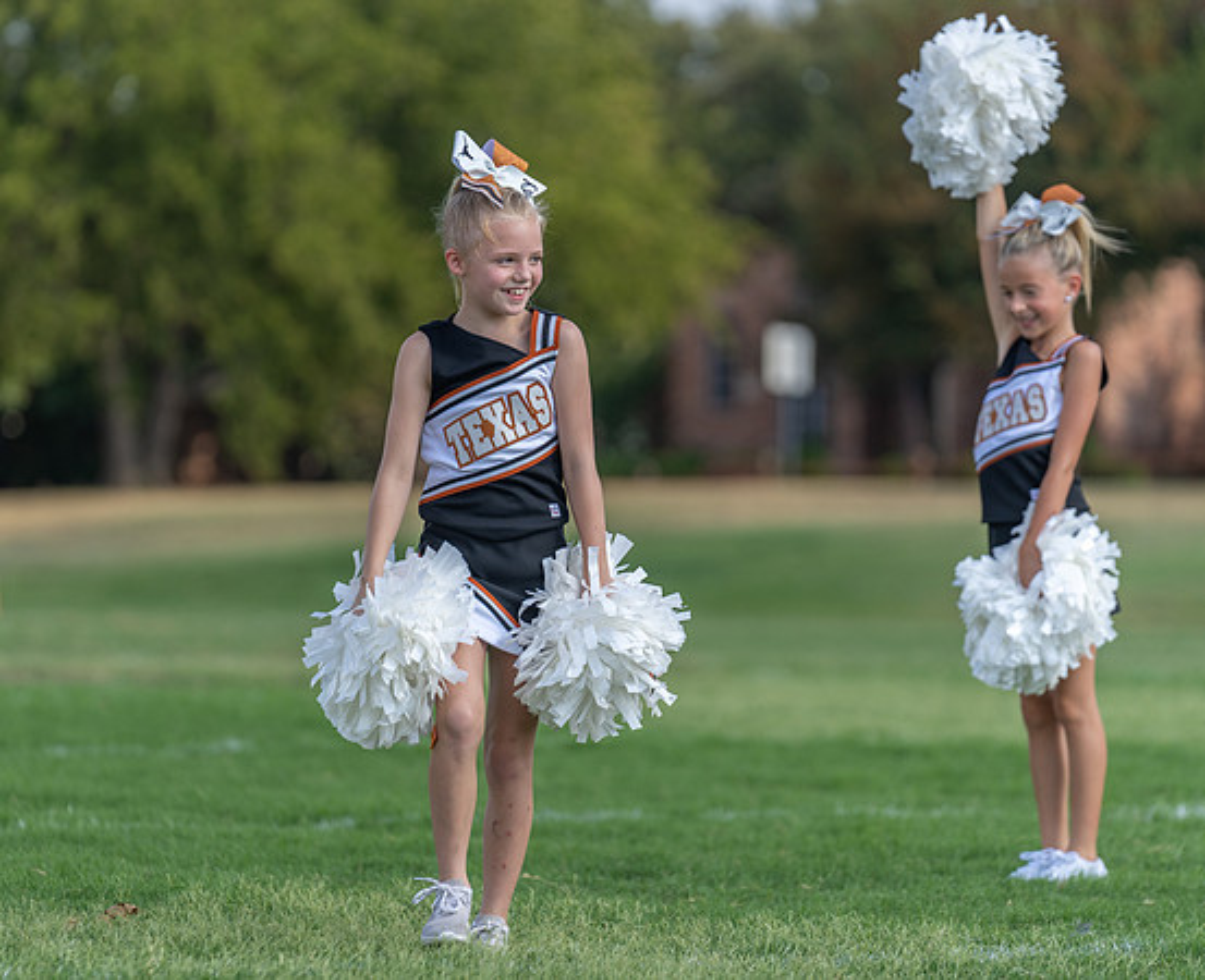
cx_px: 452
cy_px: 479
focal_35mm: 233
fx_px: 8361
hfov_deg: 8.2
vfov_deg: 6.7
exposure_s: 1/1000
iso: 125
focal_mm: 200
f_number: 3.5
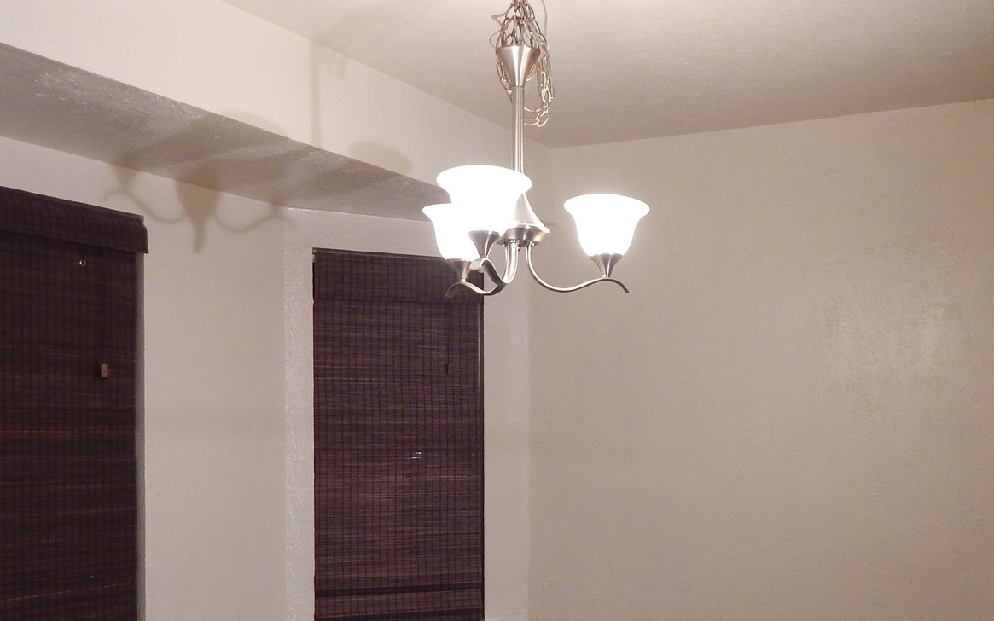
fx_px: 1111
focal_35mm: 41
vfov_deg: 30.9
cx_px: 645
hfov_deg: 47.6
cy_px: 433
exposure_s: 1/30
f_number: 3
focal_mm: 4
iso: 200
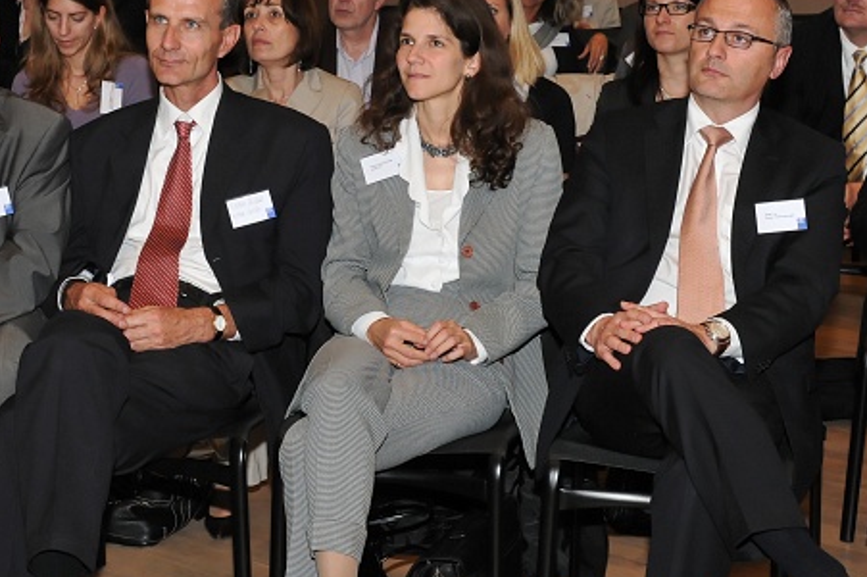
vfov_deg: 16.8
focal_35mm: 81
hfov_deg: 25.0
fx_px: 1949
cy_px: 317
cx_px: 307
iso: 400
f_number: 5.6
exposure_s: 1/60
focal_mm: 27
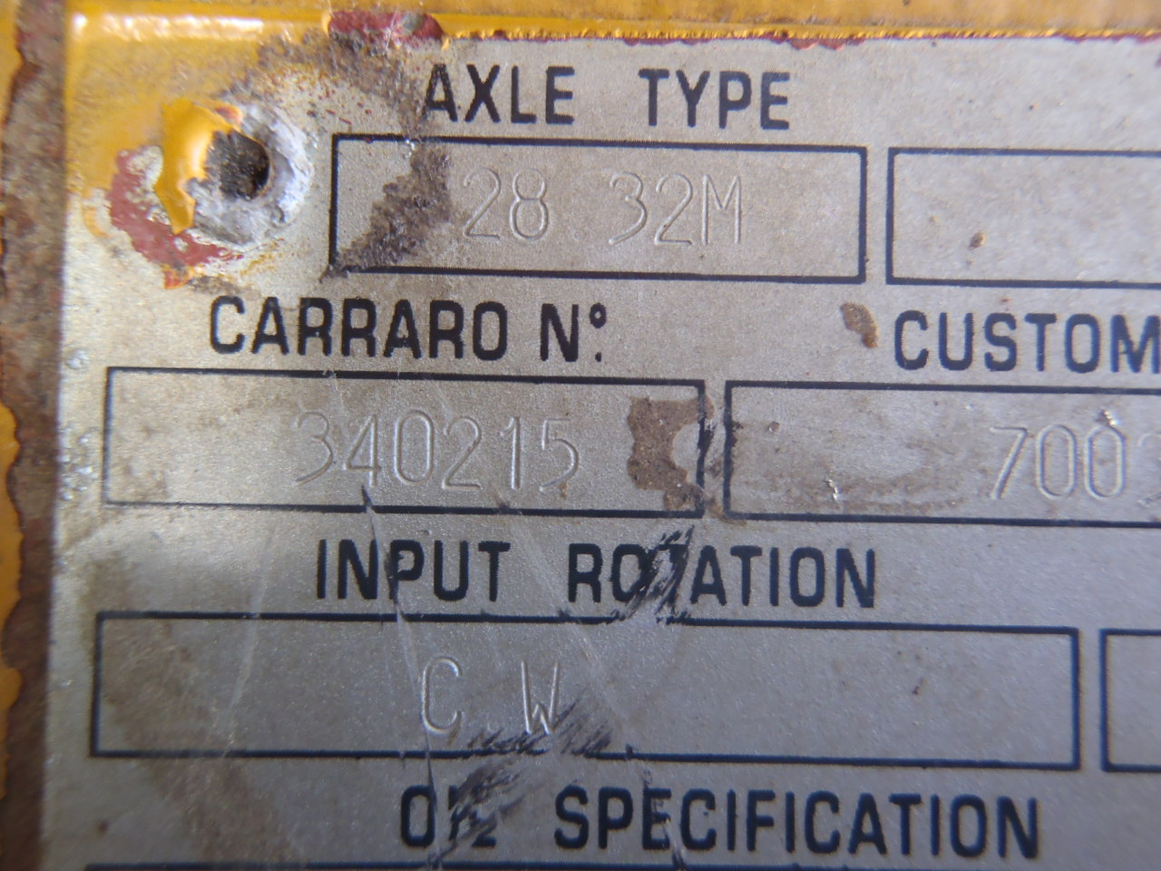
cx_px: 580
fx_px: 1207
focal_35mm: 36
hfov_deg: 51.4
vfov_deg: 39.7
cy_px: 436
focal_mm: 6.53
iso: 200
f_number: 4.1
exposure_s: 1/15
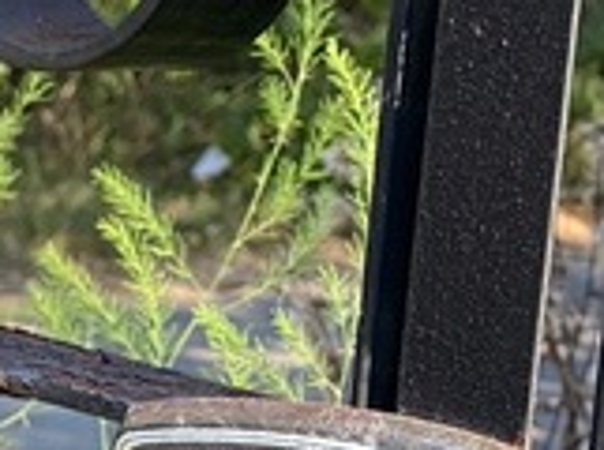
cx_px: 450
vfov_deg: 5.7
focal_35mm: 259
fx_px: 4509
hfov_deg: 7.7
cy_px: 630
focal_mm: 6
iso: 20
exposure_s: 1/311
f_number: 2
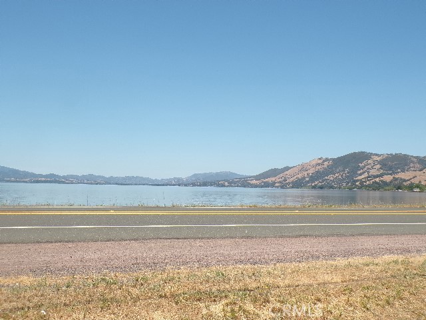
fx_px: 517
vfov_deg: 34.3
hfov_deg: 44.8
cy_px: 160
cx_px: 213
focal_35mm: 42
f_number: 5.1
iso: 100
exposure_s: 1/400
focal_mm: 7.6
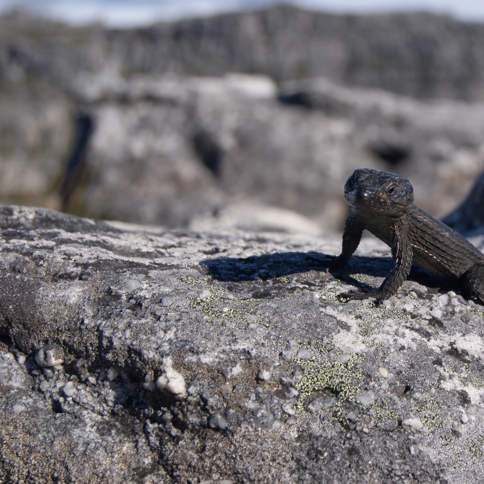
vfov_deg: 14.6
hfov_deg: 14.5
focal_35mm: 120
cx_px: 350
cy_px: 251
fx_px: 1894
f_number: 11
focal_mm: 55
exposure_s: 1/125
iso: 100
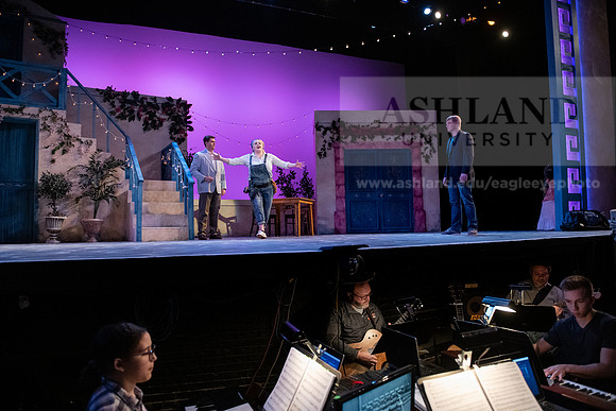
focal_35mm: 24
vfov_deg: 53.2
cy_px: 206
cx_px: 308
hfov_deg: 73.7
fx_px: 411
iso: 4000
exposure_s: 1/250
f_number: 3.2
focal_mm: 24
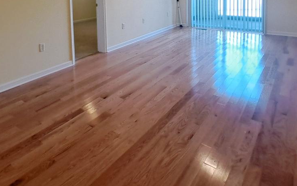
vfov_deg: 40.6
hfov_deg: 66.2
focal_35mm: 27
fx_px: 218
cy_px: 2
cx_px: 94
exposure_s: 1/40
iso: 80
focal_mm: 1.74
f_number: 2.2
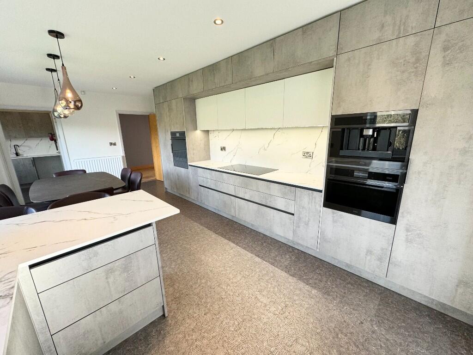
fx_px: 191
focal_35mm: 14
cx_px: 236
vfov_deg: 85.7
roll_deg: +0.9
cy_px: 178
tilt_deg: -13.4
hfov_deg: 102.1
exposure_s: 1/99
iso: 100
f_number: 2.2
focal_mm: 2.22
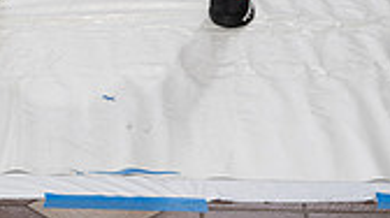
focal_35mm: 132
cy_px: -285
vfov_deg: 8.5
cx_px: 102
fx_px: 1363
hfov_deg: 16.2
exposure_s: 1/250
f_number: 8
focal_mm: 47
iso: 640
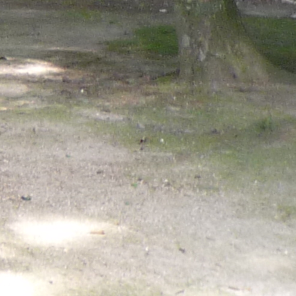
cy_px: -344
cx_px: -679
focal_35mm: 164
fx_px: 1587
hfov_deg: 8.4
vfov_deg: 9.7
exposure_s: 1/40
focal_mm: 4.4
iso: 100
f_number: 2.8
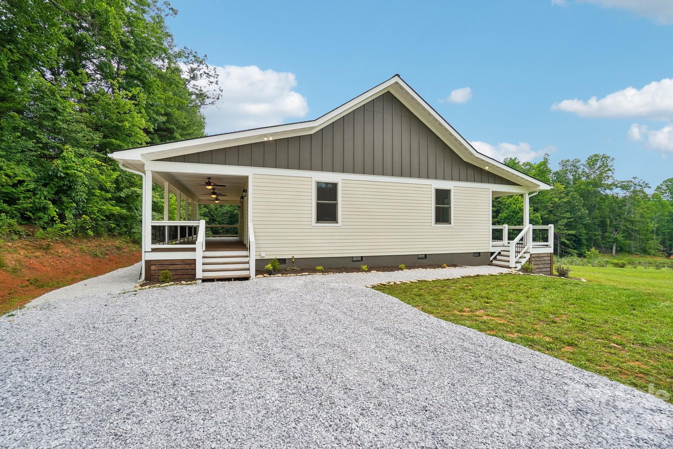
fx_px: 280
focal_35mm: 15
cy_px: 224
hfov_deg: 100.4
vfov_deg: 77.3
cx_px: 336
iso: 100
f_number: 8
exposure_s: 1/160
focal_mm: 10
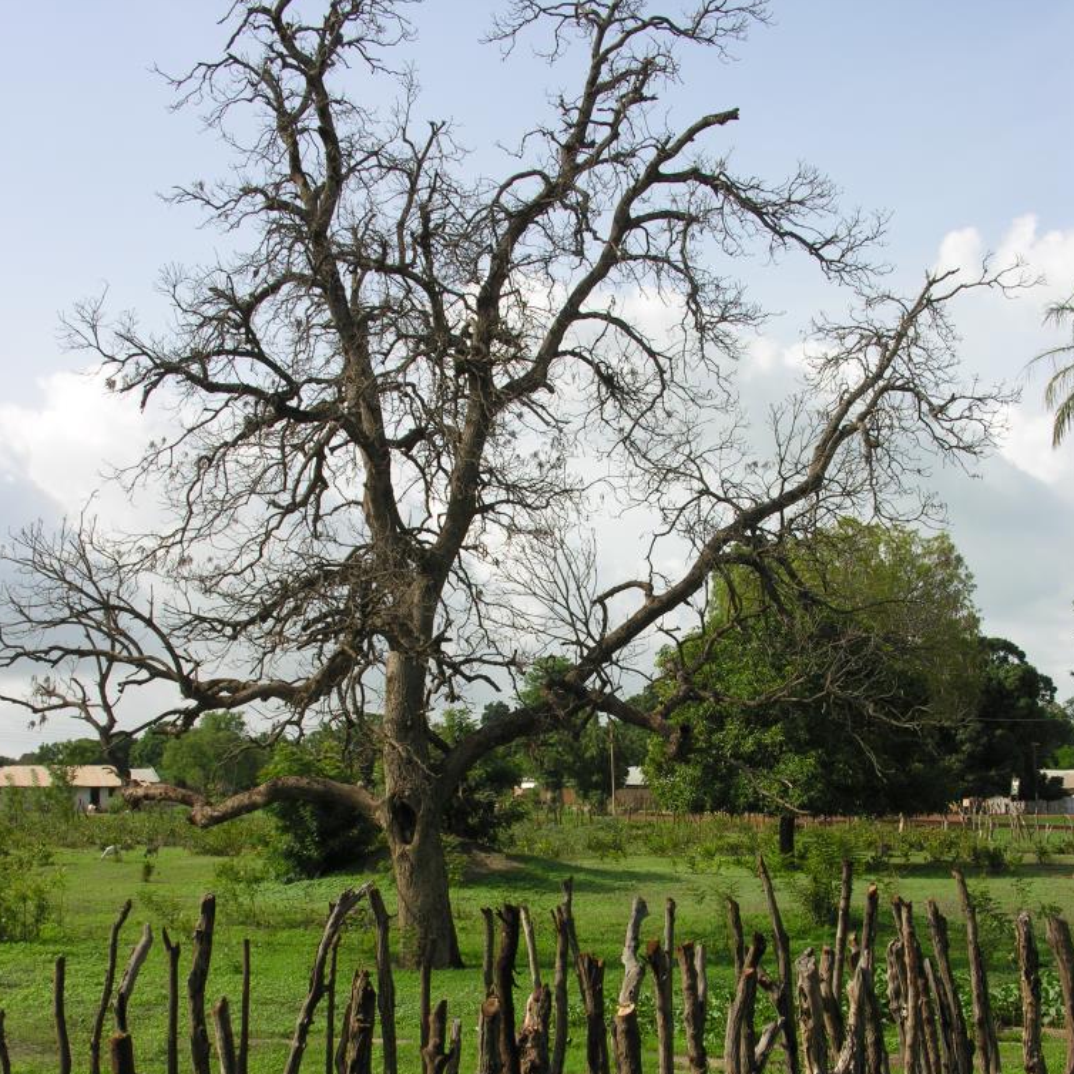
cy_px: 719
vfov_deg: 28.4
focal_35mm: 60
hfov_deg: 28.6
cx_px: 534
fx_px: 2106
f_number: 6.2
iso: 50
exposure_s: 1/161
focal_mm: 12.7
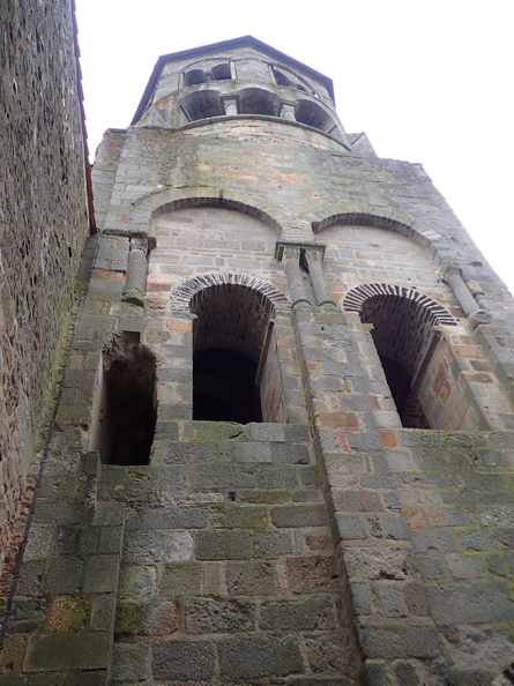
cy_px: 343
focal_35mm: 30
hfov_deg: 46.8
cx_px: 257
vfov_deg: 60.0
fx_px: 594
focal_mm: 5.5
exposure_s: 1/640
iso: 200
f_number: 2.3
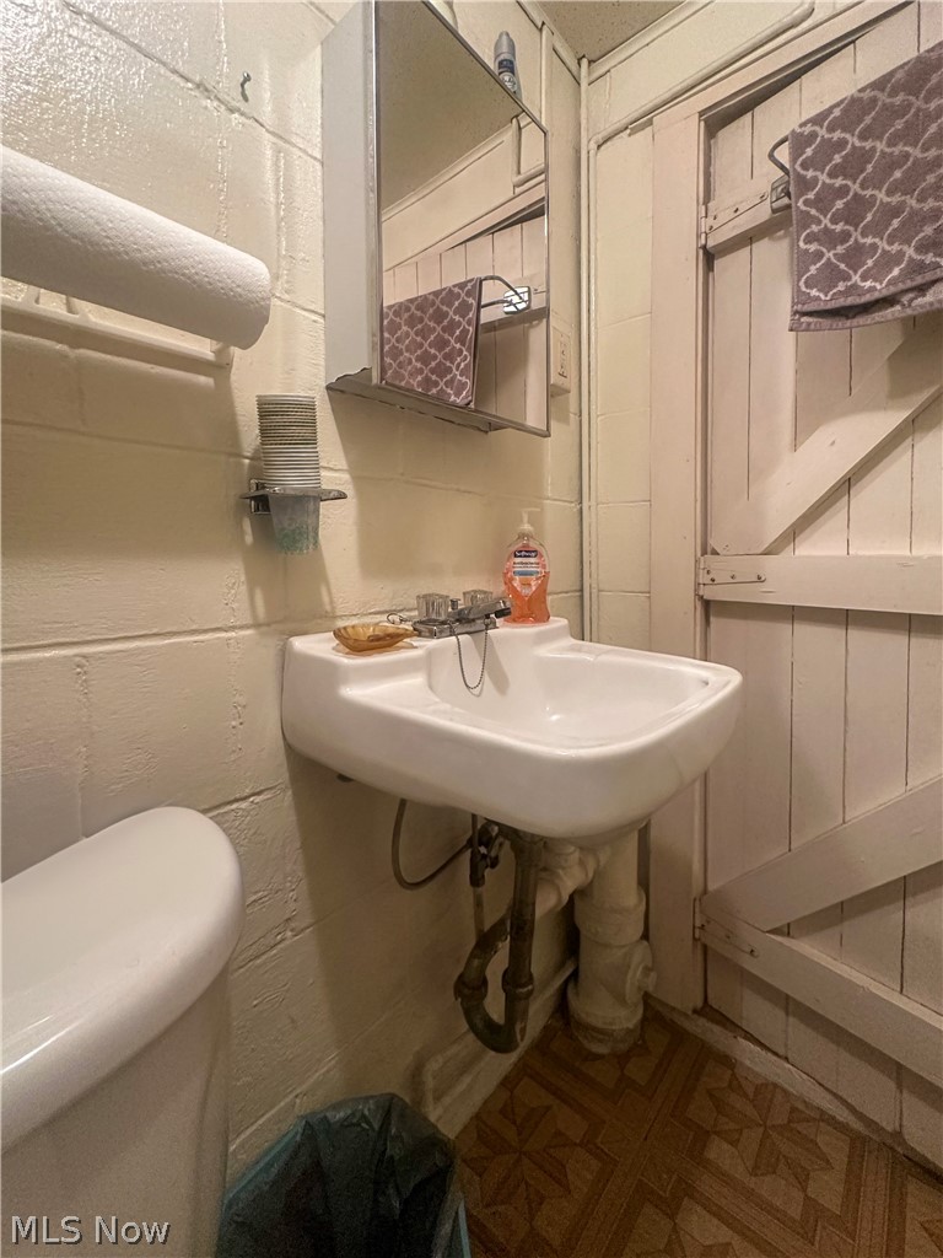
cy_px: 629
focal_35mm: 14
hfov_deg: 85.7
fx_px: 509
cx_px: 472
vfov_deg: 102.1
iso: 500
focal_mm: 2.22
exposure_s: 1/60
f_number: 2.2
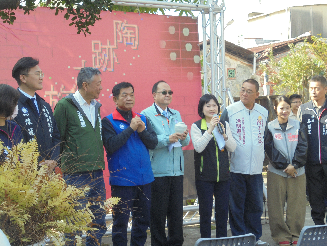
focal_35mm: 64
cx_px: 164
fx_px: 605
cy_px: 123
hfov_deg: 30.3
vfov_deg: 22.9
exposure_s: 1/60
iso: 100
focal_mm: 11.5
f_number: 5.6
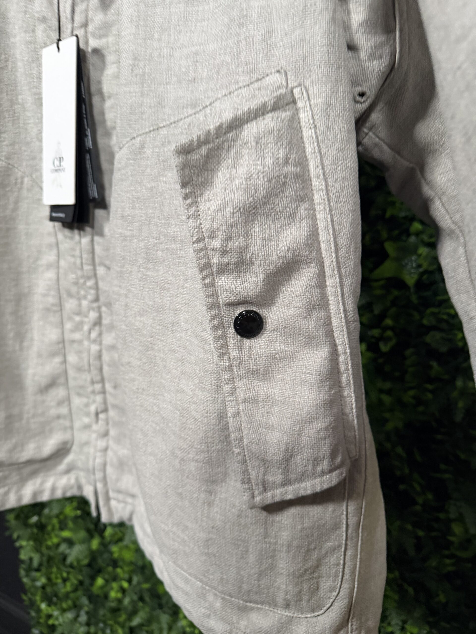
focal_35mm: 24
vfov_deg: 71.6
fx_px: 440
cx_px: 238
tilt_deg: -12.0
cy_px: 317
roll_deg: +0.0
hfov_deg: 56.8
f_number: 1.78
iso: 400
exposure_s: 1/51
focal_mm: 6.76
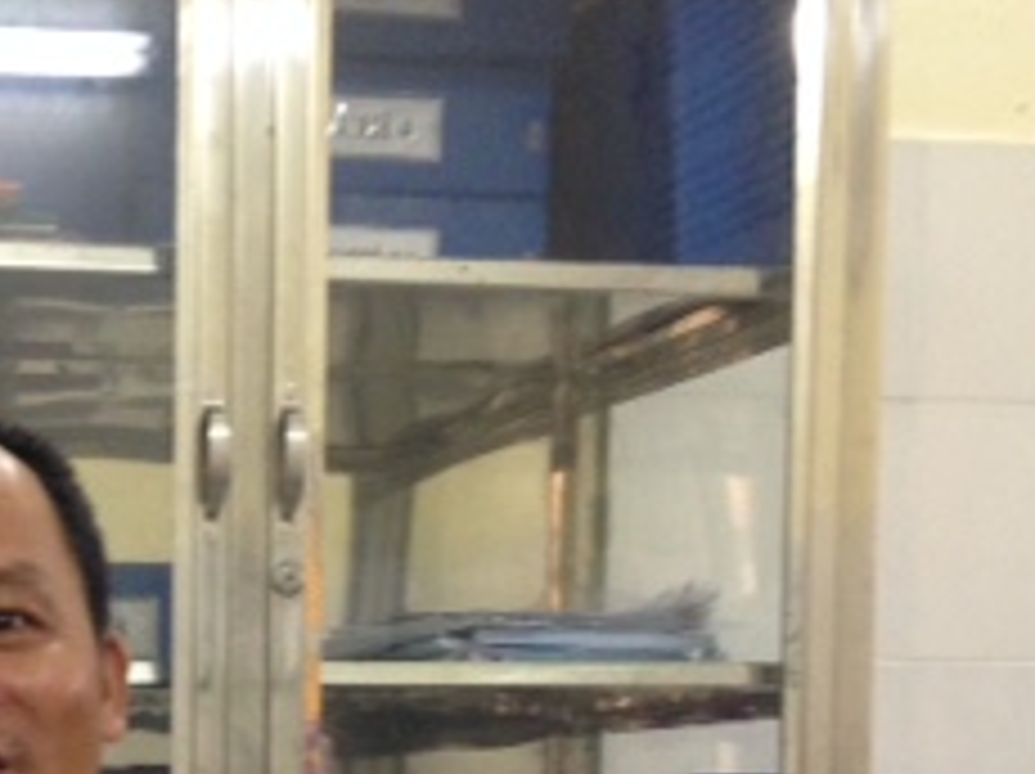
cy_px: 972
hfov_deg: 20.5
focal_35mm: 92
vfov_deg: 15.4
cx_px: -36
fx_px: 2748
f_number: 2.4
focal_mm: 4.12
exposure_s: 1/20
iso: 160
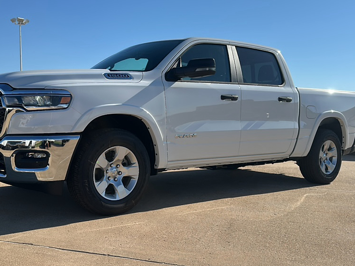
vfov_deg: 44.2
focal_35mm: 32
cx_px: 148
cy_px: 124
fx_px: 328
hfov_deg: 56.5
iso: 80
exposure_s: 1/6667
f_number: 1.78
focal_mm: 6.86
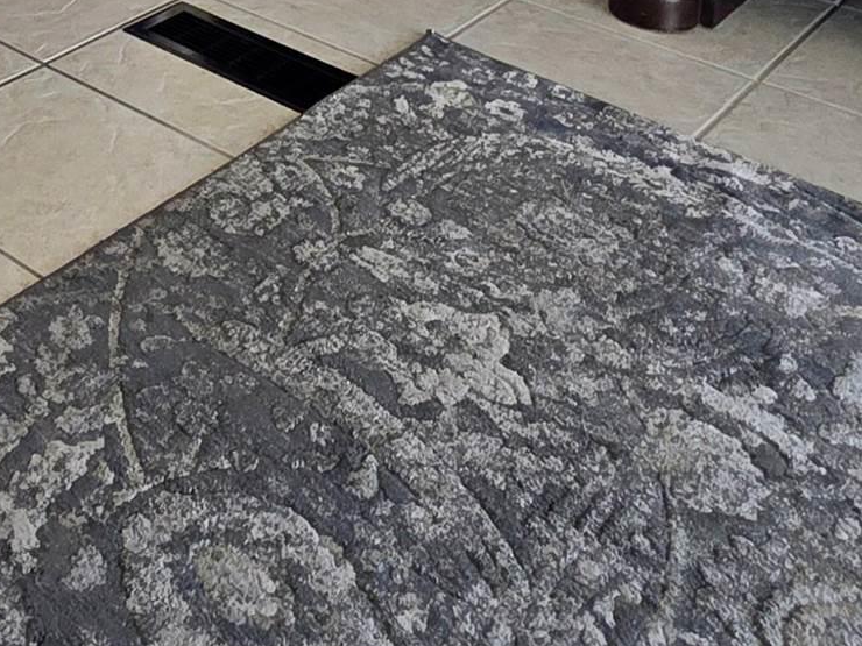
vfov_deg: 20.8
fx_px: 1345
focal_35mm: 54
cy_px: -442
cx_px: -69
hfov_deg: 31.8
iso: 64
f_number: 1.9
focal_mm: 2.2
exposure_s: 1/120
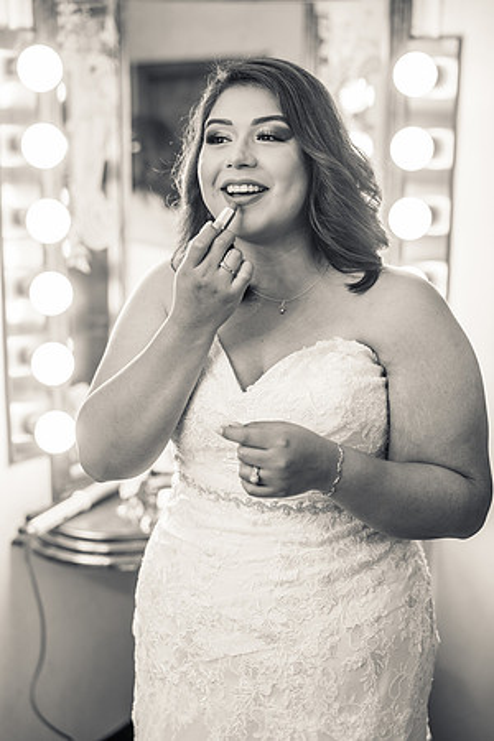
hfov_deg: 27.0
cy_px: 370
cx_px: 247
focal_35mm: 50
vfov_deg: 39.6
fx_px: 1029
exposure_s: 1/125
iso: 500
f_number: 2
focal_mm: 50
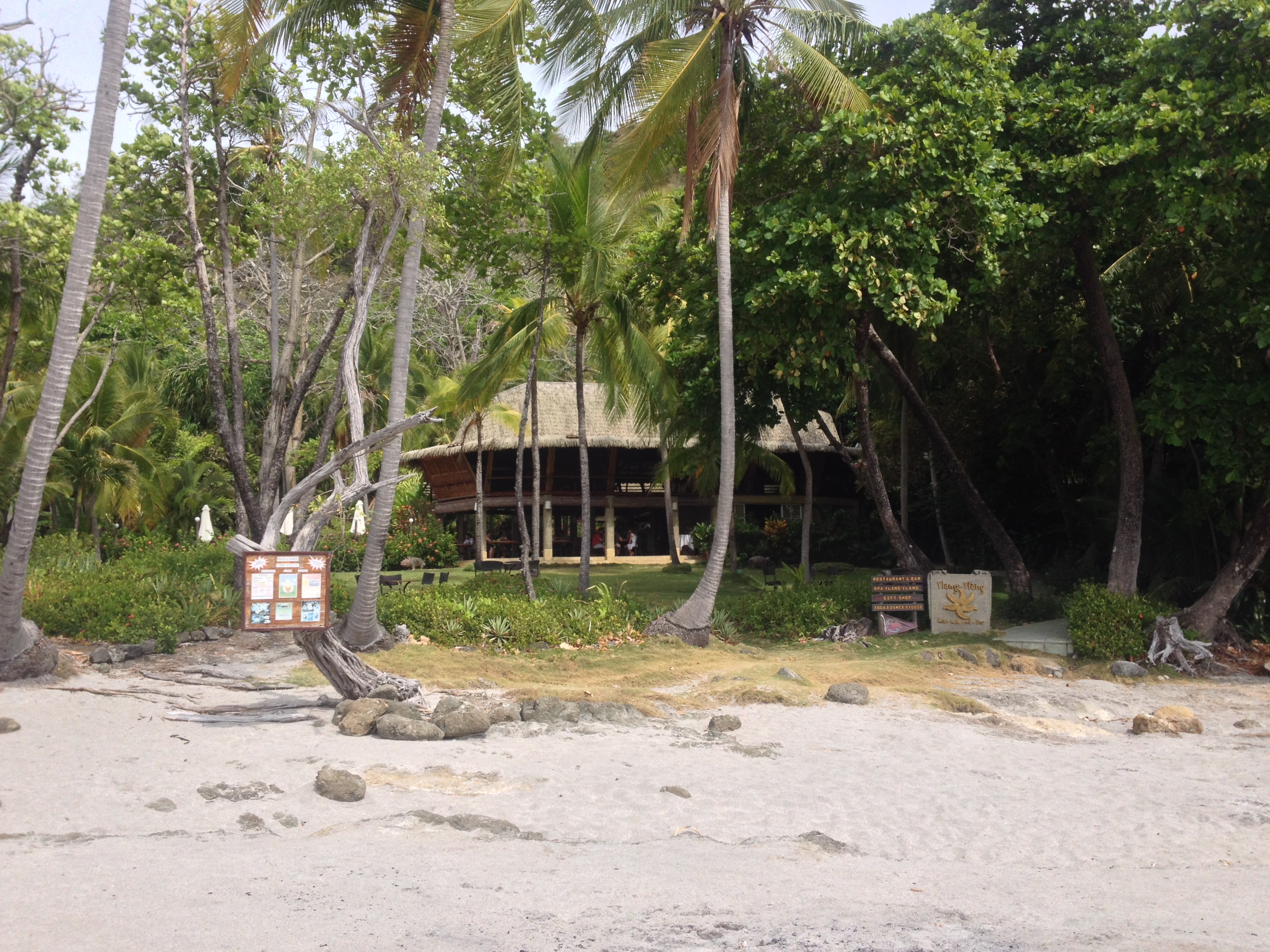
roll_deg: +1.4
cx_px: 635
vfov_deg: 40.7
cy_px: 476
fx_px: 1284
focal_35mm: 35
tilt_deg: +4.5
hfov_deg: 52.6
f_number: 2.4
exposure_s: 1/1255
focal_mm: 4.28
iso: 50
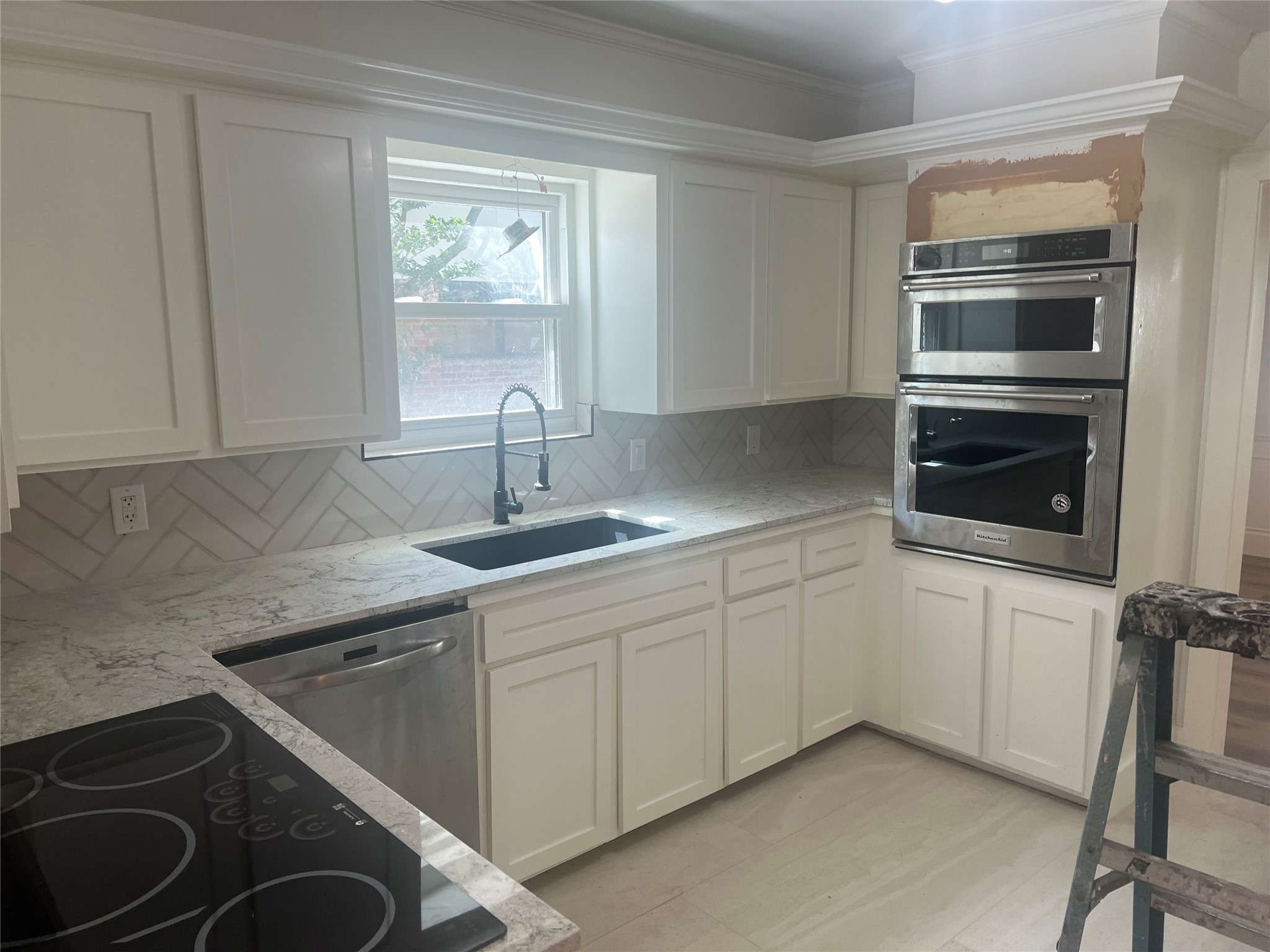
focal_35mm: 26
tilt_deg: -8.4
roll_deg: +1.5
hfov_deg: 67.3
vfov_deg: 53.1
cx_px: 635
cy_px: 476
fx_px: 954
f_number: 1.5
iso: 50
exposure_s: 1/120
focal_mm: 5.7
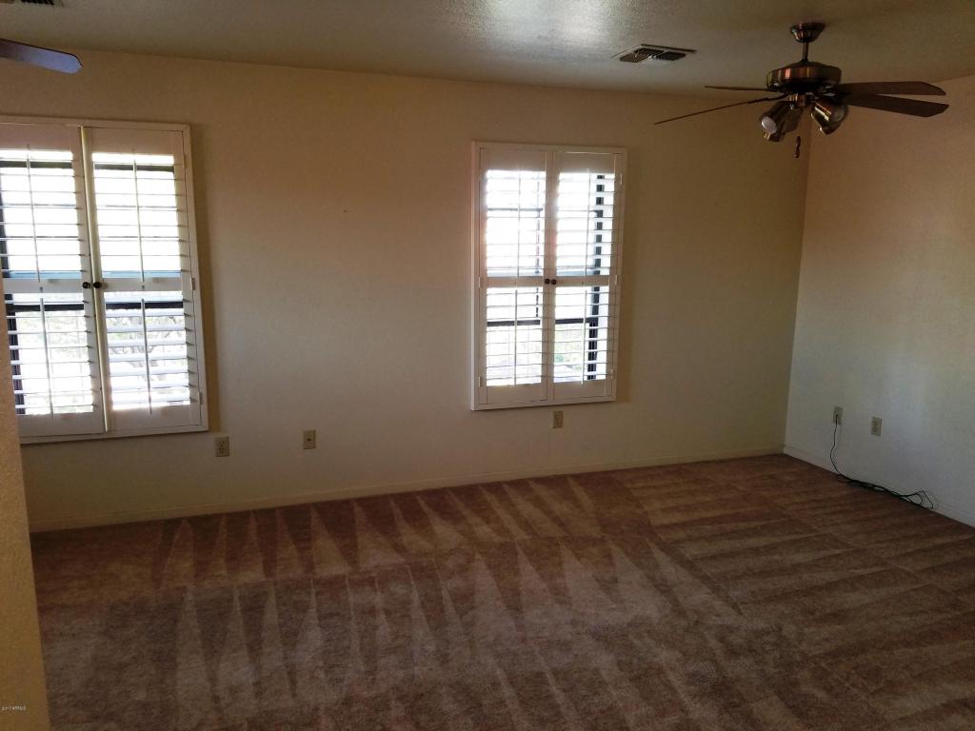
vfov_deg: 53.1
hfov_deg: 67.3
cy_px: 366
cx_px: 488
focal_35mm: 26
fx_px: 732
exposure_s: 1/60
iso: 100
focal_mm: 4.2
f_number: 1.7
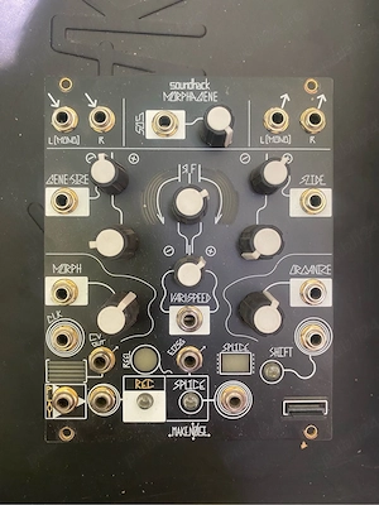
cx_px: 190
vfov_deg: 69.4
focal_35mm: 25
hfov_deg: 54.9
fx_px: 365
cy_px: 252
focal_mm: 4.25
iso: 200
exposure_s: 1/60
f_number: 1.8
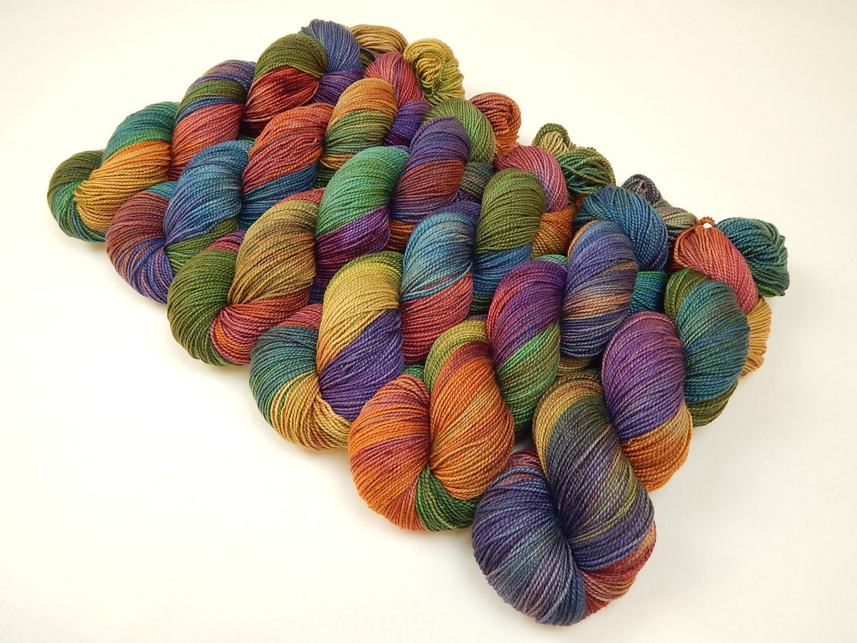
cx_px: 428
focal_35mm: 28
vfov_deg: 49.7
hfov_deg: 63.4
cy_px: 322
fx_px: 693
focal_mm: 5.1
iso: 125
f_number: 3.2
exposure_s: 1/15
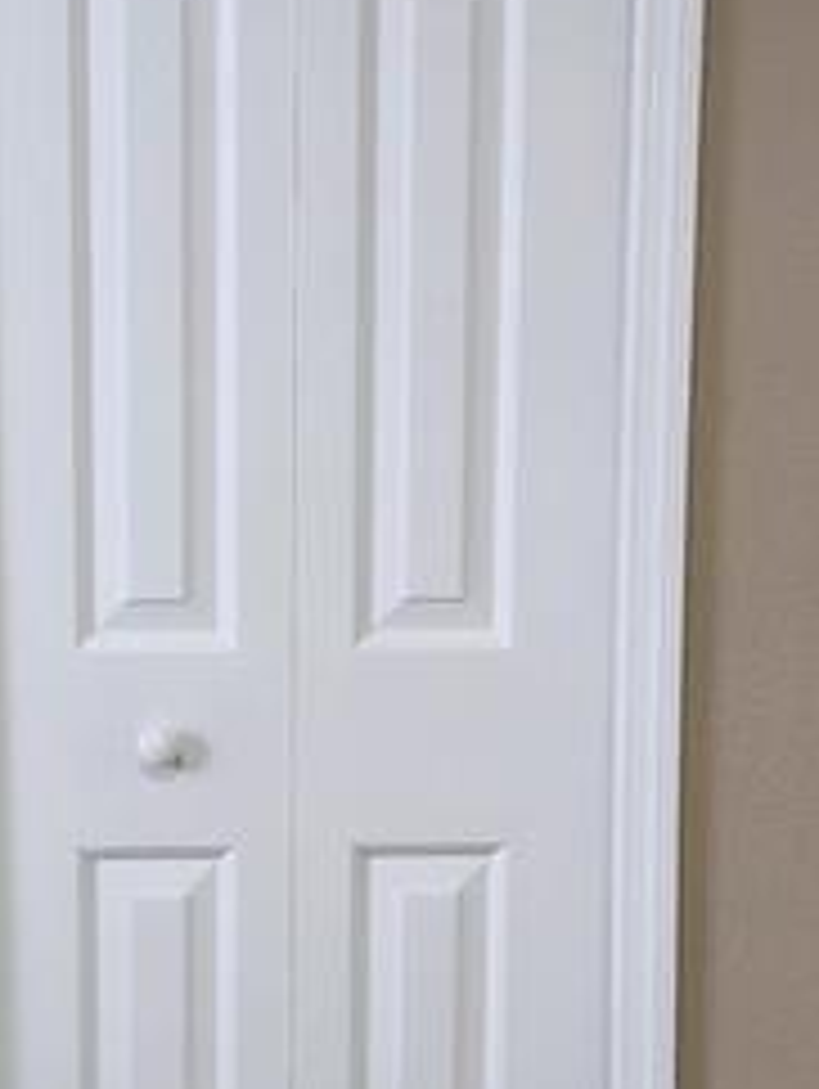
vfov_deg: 17.1
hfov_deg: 13.0
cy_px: 828
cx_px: 364
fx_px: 3590
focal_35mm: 114
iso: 160
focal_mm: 6.4
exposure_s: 1/120
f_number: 1.8
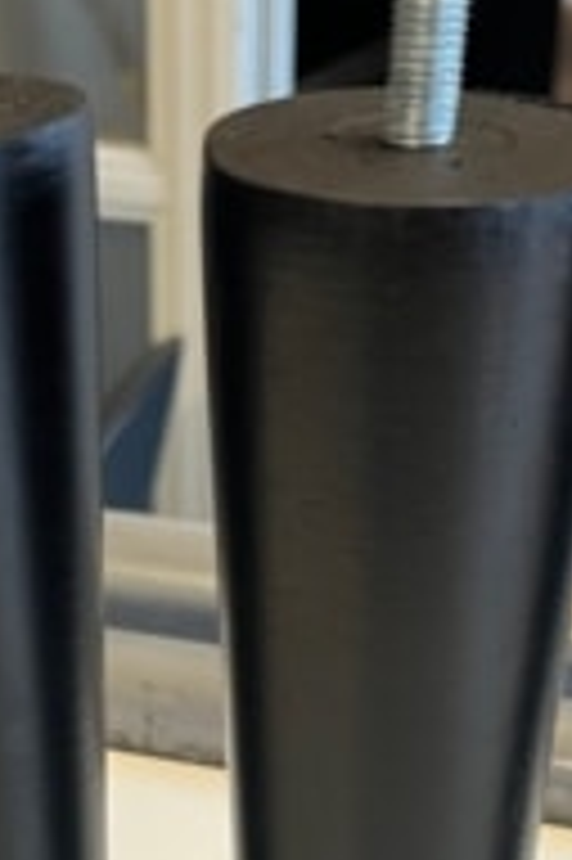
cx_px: 176
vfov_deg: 22.8
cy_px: 901
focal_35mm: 85
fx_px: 2029
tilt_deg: -32.8
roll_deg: +0.9
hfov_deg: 16.0
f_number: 1.6
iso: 80
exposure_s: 1/50
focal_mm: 5.1
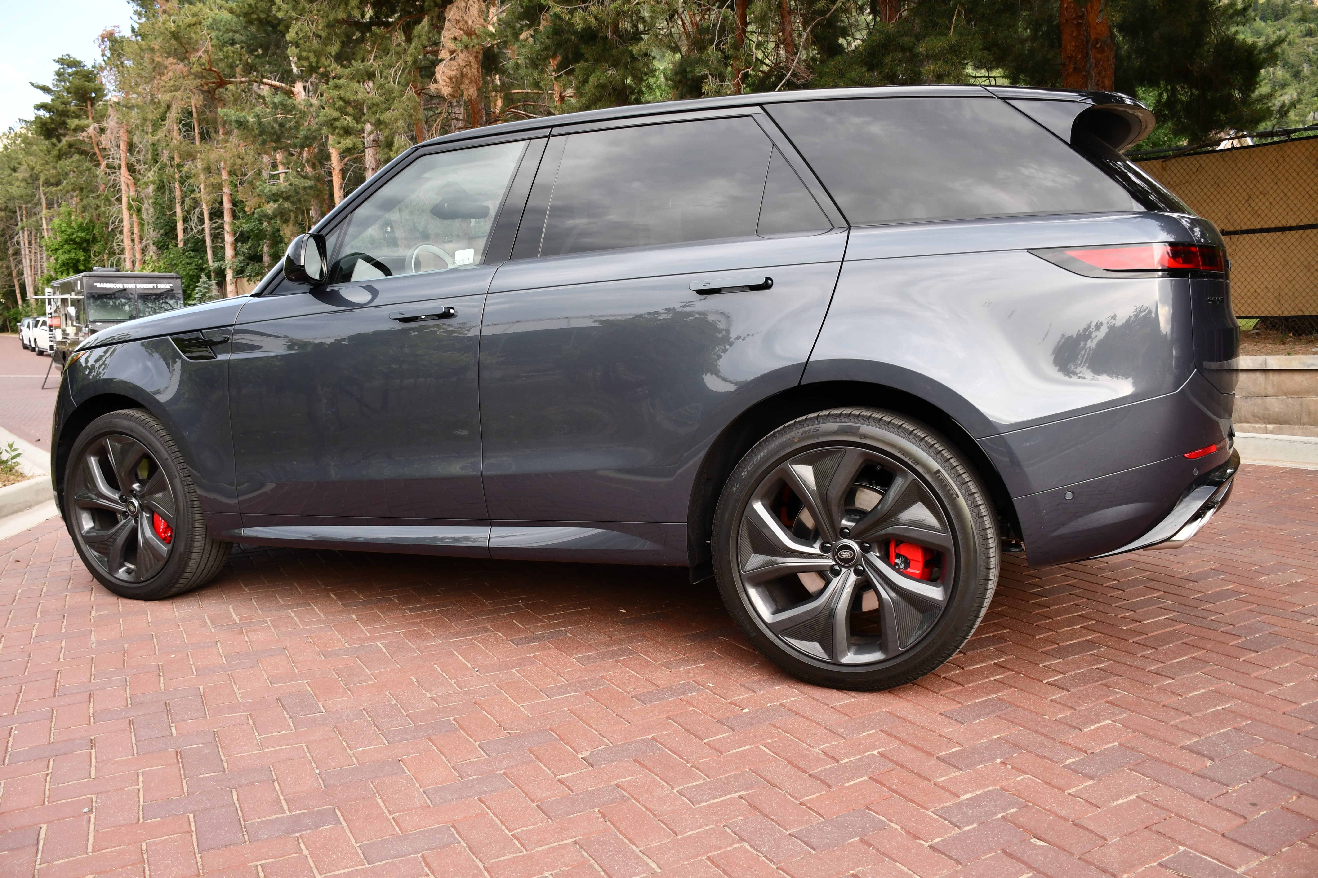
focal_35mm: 27
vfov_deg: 47.9
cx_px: 659
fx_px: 988
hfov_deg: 67.4
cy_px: 439
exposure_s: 1/250
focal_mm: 18
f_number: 4.5
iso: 400
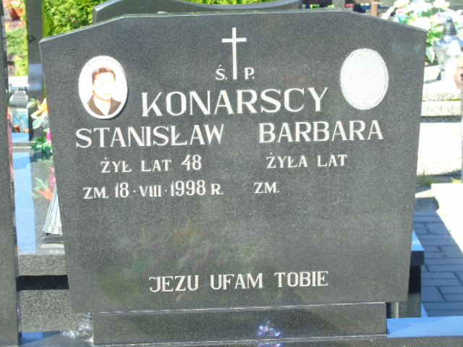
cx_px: 232
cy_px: 174
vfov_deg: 13.7
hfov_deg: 18.2
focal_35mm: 108
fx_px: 1445
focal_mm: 19
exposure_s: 1/100
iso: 80
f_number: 4.4
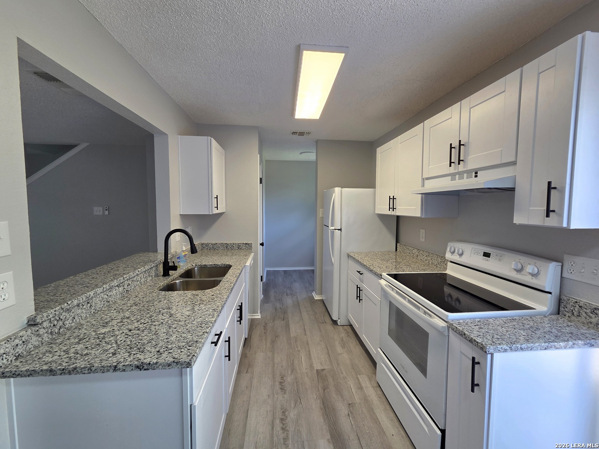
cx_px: 300
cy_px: 224
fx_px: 225
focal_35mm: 13
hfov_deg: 106.2
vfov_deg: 89.9
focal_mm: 2.2
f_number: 2.2
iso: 80
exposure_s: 1/120
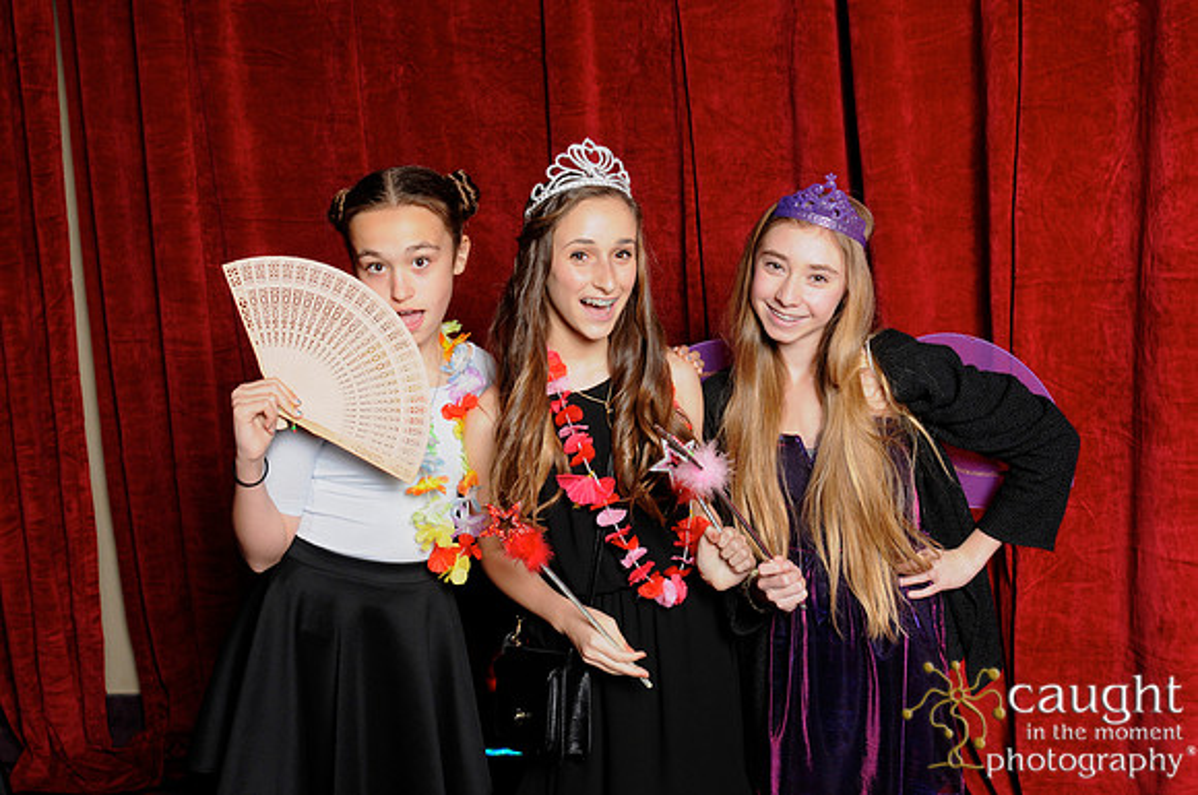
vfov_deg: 35.4
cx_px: 599
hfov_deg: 51.3
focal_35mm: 38
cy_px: 398
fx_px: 1246
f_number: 8
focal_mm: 25
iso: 400
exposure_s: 1/60
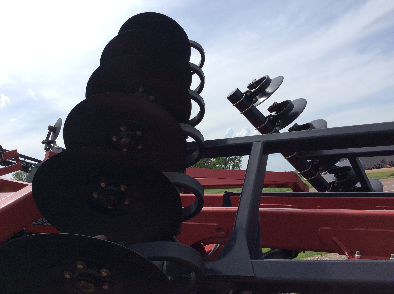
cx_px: 197
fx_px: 364
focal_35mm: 32
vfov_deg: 44.1
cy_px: 147
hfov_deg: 56.9
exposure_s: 1/2045
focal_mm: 3.3
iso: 32
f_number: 2.4
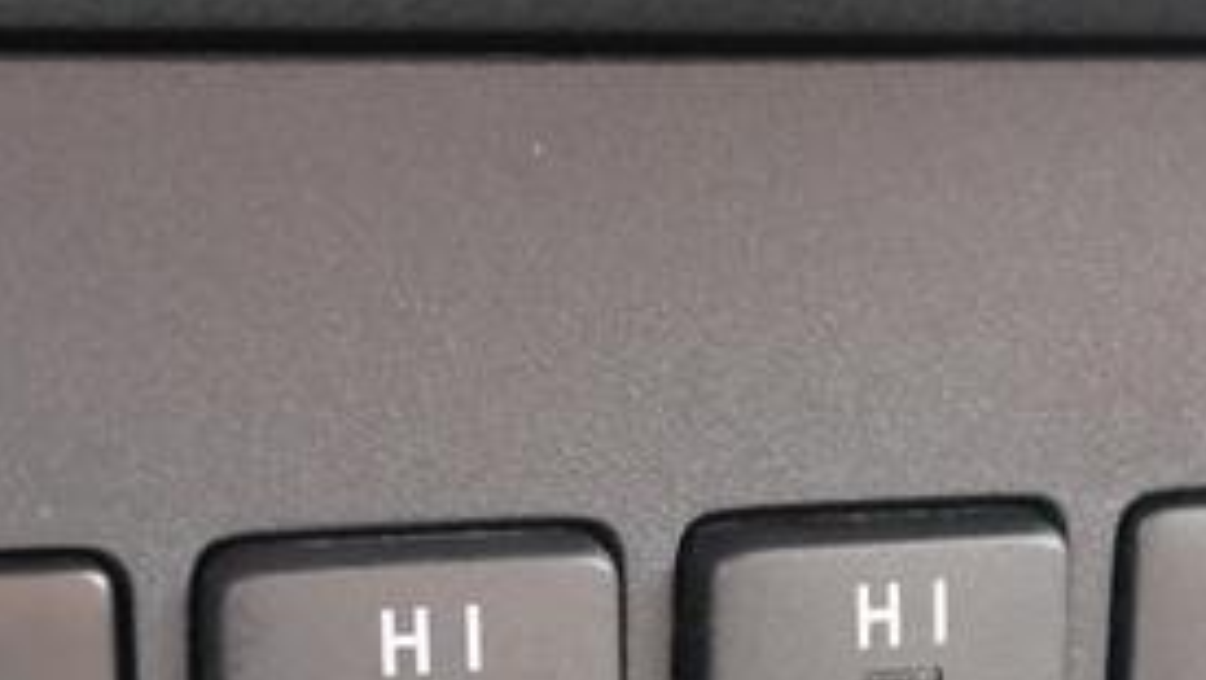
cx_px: 732
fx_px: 3743
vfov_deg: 9.7
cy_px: 1303
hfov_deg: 18.3
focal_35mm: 117
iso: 2500
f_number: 3.5
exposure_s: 1/60
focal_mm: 16
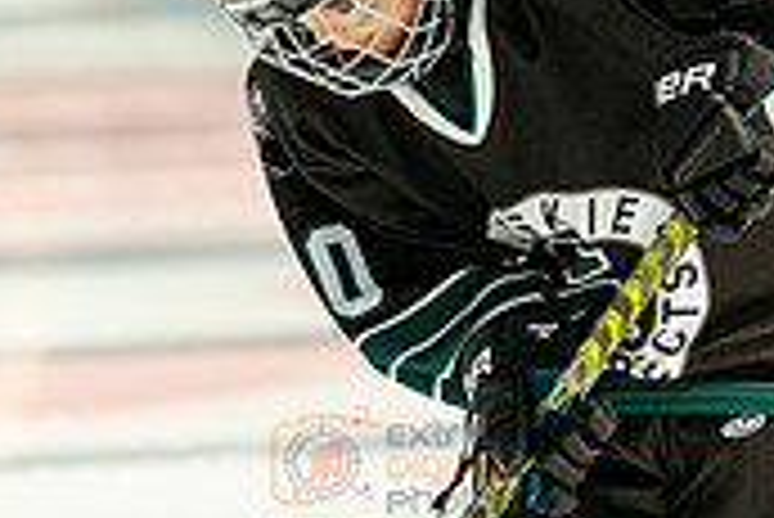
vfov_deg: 1.4
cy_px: 554
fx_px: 21819
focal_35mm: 1014
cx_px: 687
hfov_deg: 2.0
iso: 1600
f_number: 3.5
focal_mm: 234
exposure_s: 1/4000
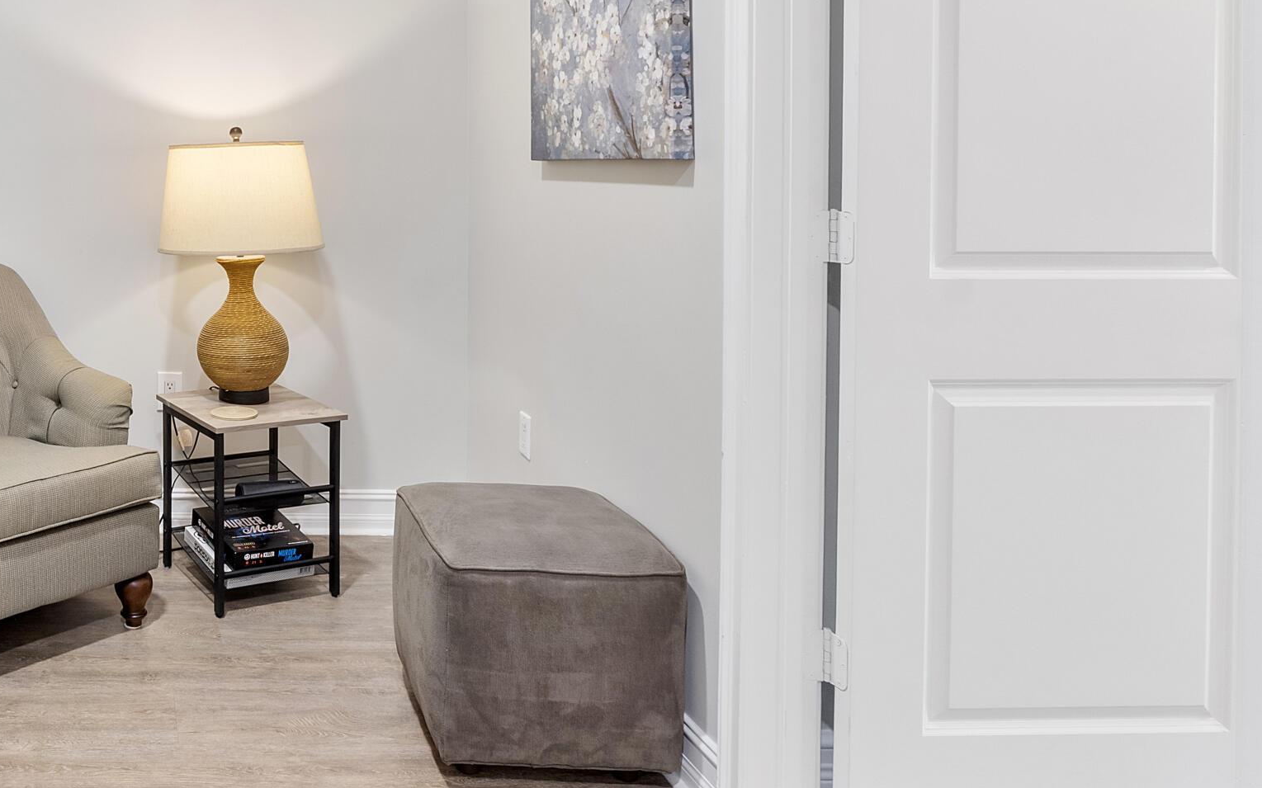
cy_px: 136
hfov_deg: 54.9
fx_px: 1032
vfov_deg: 39.8
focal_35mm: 30
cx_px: 130
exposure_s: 1/1.67
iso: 160
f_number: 11
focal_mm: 10
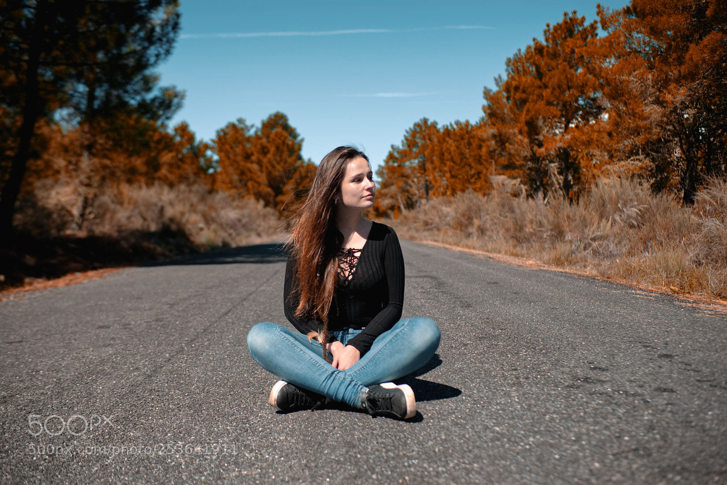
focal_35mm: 35
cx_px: 364
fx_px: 707
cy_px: 242
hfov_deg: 54.4
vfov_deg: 37.9
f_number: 2.5
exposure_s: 1/2500
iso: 200
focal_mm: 35
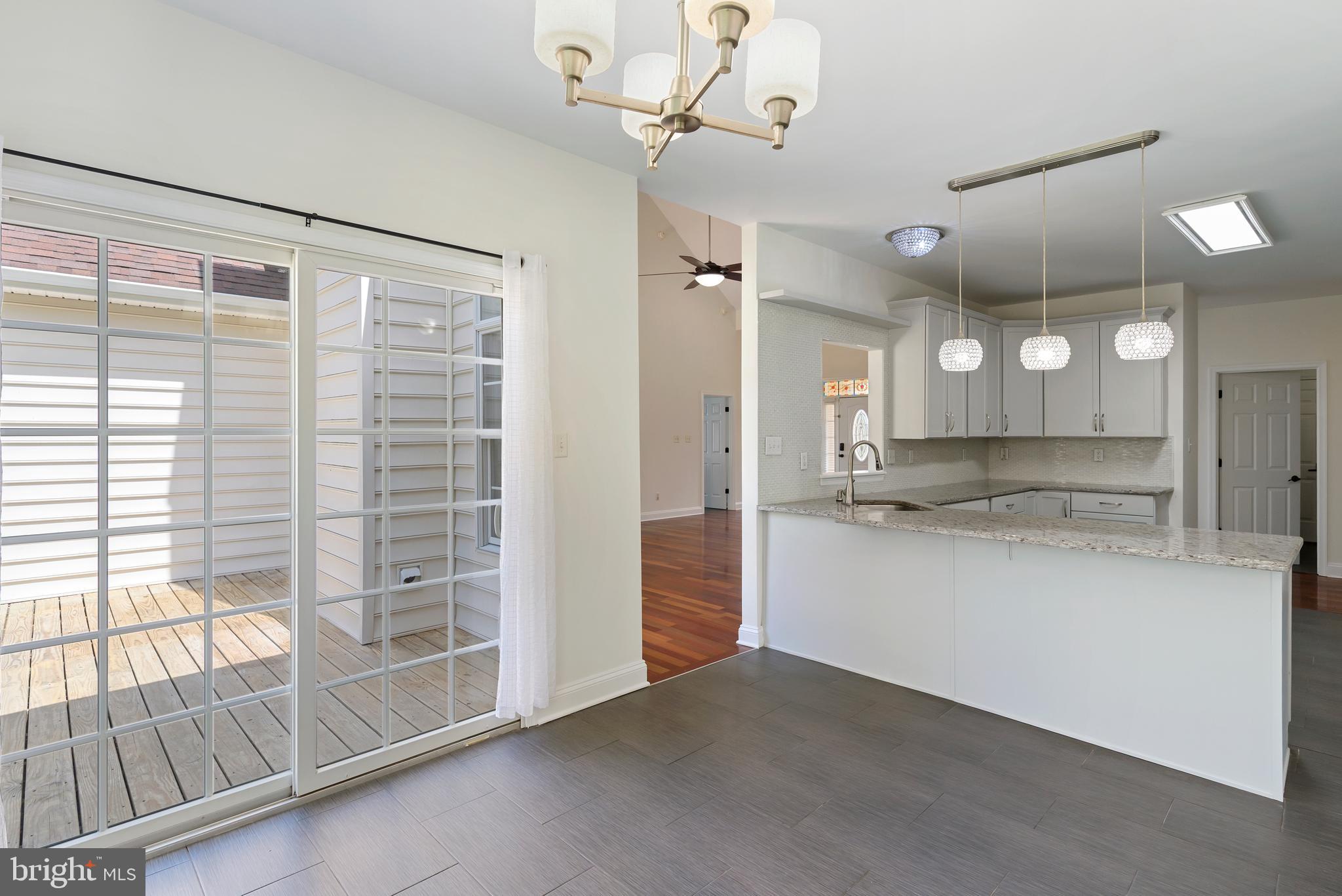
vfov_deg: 70.5
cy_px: 448
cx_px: 671
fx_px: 634
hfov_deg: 93.3
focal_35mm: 17
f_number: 8
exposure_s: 1/45
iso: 400
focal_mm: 17
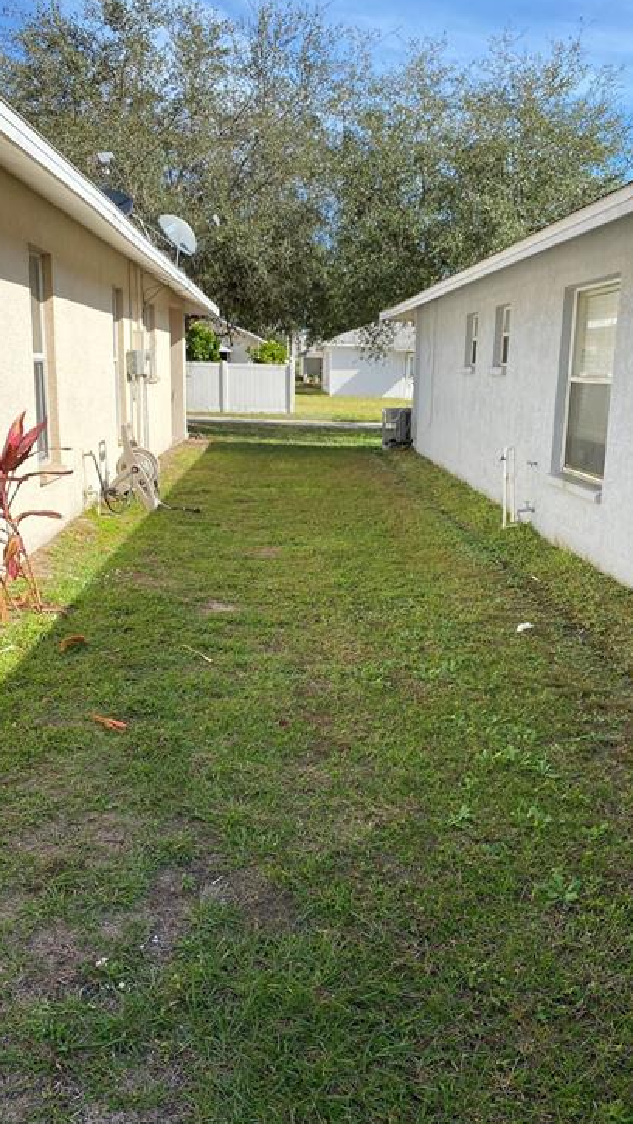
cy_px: 572
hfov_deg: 38.9
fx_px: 895
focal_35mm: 30
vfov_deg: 64.3
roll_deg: -0.3
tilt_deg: -9.9
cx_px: 357
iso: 32
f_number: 1.8
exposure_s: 1/1157
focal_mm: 4.25
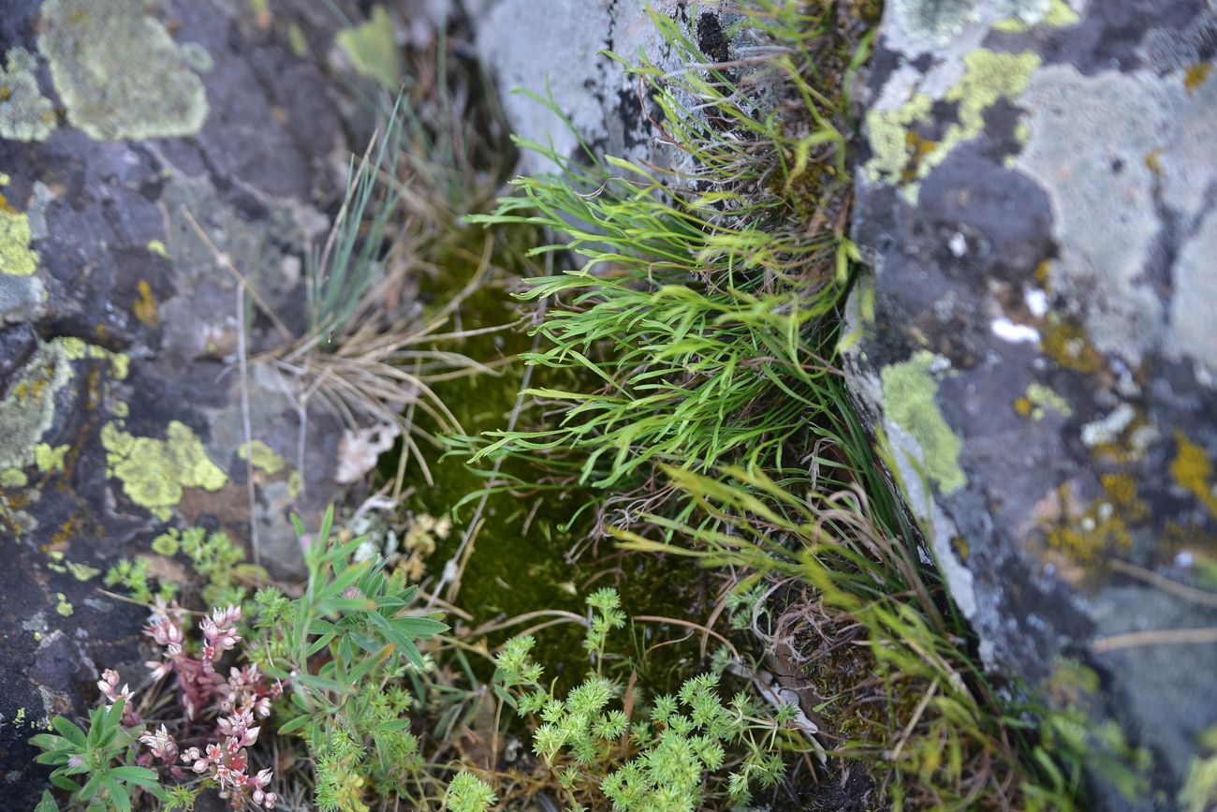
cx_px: 608
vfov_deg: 18.9
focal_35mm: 72
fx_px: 2434
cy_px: 406
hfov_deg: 28.1
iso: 160
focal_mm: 72
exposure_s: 1/125
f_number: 4.5
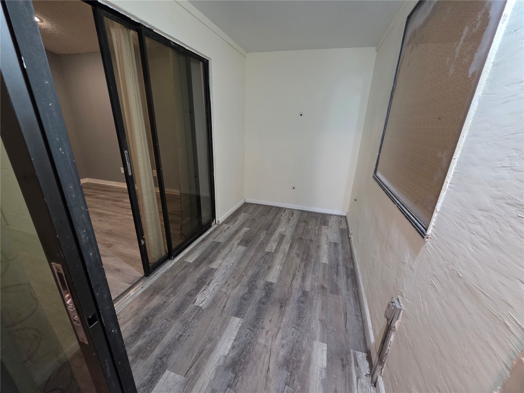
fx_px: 197
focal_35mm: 13
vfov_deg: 89.9
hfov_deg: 106.2
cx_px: 262
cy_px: 196
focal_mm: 2.2
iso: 400
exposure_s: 1/60
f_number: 1.9
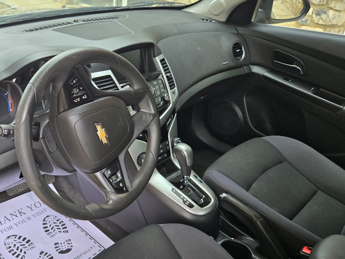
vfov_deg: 44.0
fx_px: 319
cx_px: 116
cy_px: 148
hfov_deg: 55.7
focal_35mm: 32
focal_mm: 5.4
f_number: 1.8
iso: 200
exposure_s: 1/180
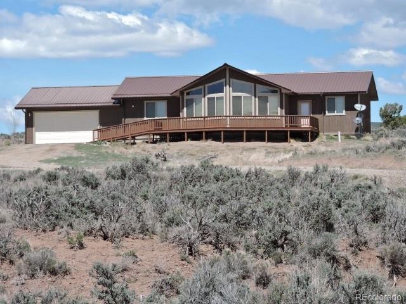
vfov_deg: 10.2
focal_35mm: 145
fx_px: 1701
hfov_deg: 13.6
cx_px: 203
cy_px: 152
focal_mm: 25.9
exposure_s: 1/640
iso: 100
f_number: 4.4
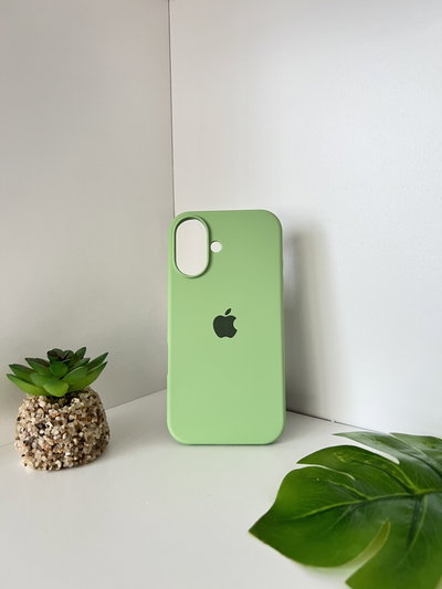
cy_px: 294
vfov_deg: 67.3
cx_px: 221
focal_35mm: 26
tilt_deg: -7.0
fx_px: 442
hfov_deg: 53.1
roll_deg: +1.7
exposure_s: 1/93
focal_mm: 5.7
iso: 125
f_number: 1.5
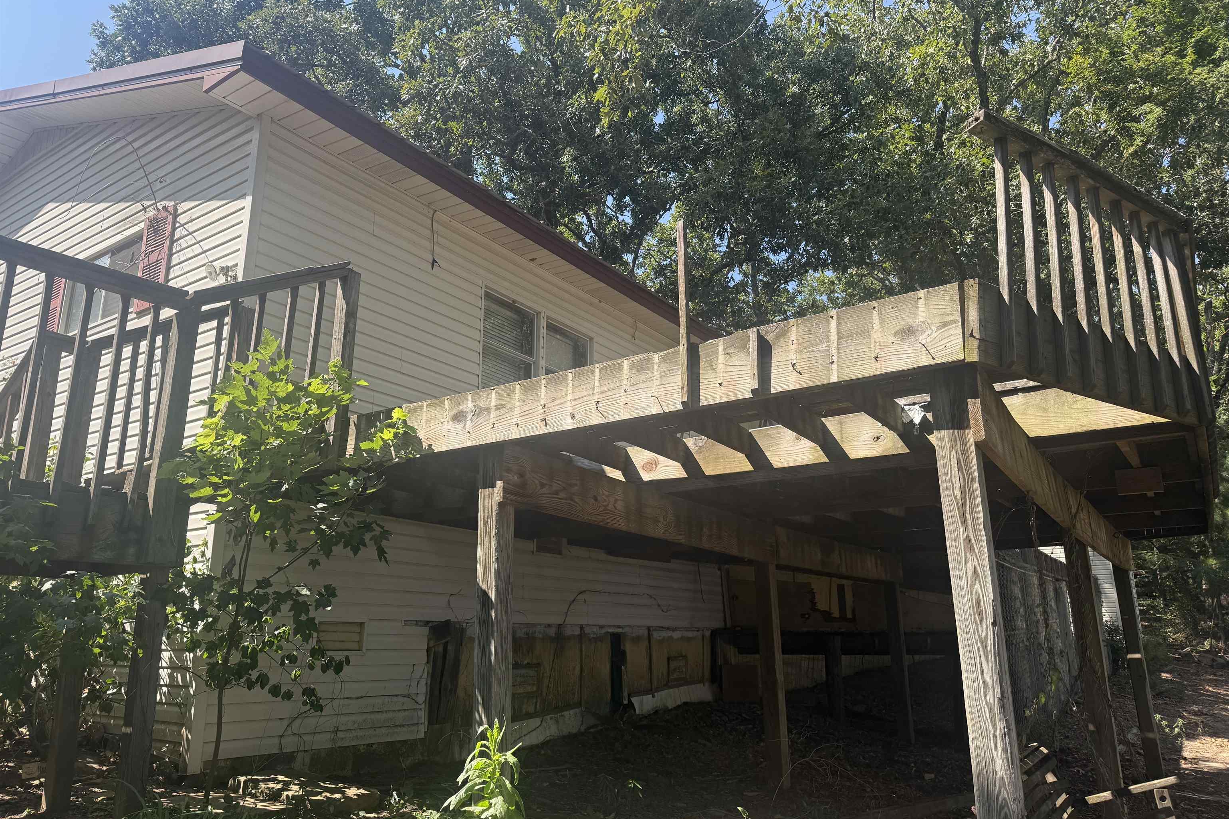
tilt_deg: +15.4
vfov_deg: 51.3
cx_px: 615
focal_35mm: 25
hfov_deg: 71.5
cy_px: 412
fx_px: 853
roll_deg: +0.1
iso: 80
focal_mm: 6.76
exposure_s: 1/1174
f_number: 1.78
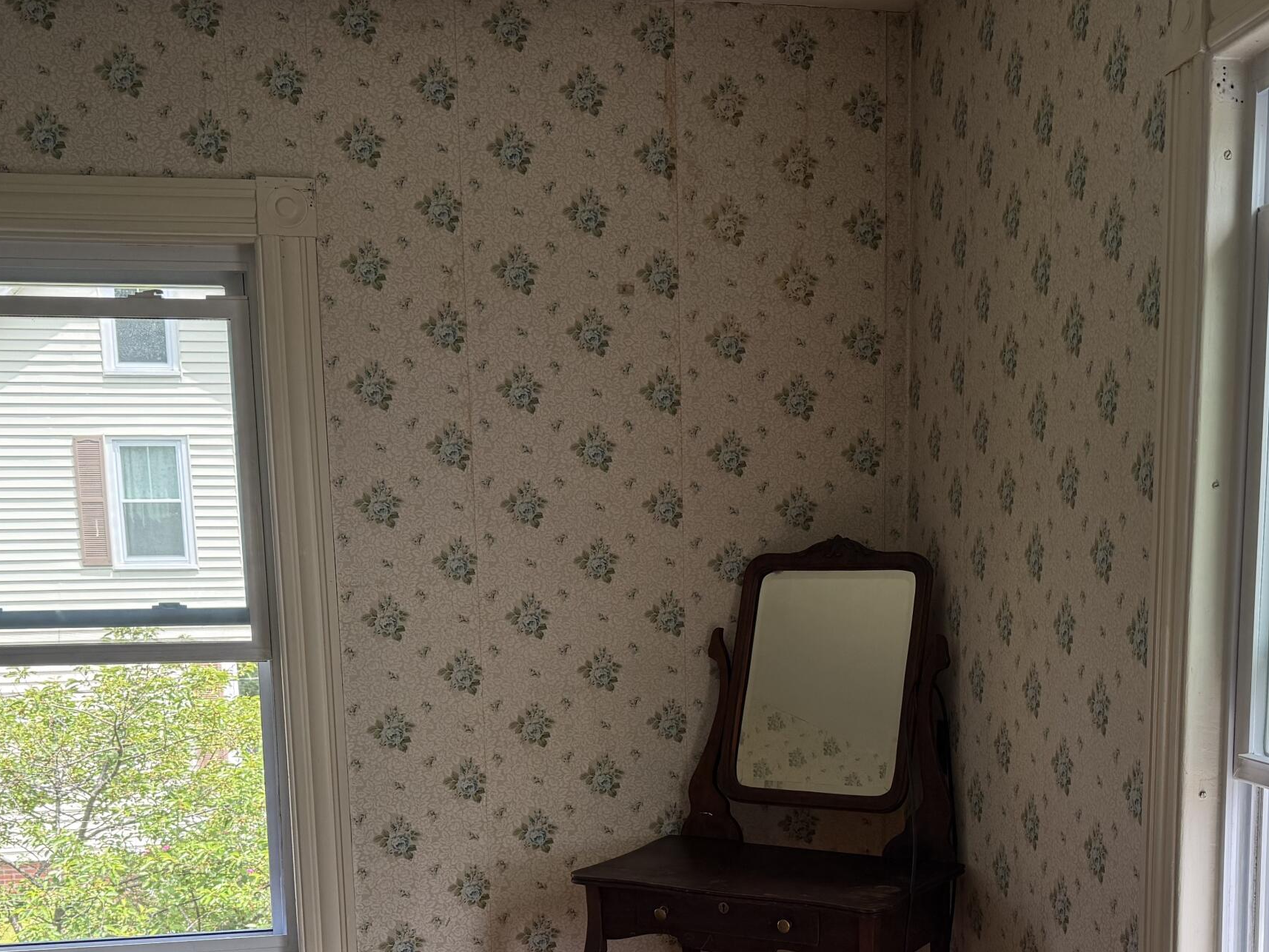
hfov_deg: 44.6
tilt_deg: -7.0
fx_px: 1540
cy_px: 791
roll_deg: +0.2
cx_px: 751
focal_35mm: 42
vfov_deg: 33.2
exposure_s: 1/612
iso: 100
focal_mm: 6.76
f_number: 1.78
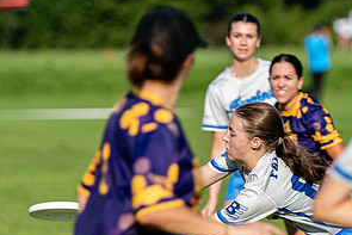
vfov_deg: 2.6
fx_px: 5185
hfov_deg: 3.9
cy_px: 139
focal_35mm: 530
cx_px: 288
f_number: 3.2
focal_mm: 180
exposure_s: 1/1000
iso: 100
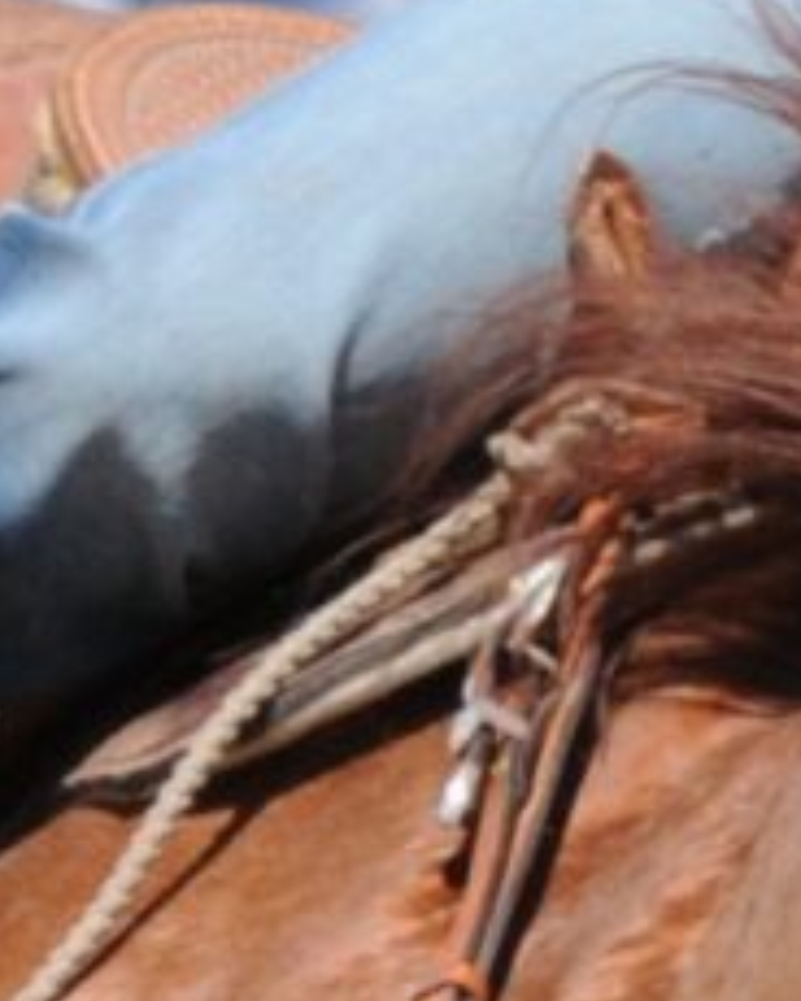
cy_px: 853
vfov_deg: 1.0
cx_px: 475
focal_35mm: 1952
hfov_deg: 0.8
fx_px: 57850
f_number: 8
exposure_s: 1/1000
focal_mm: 125
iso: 500
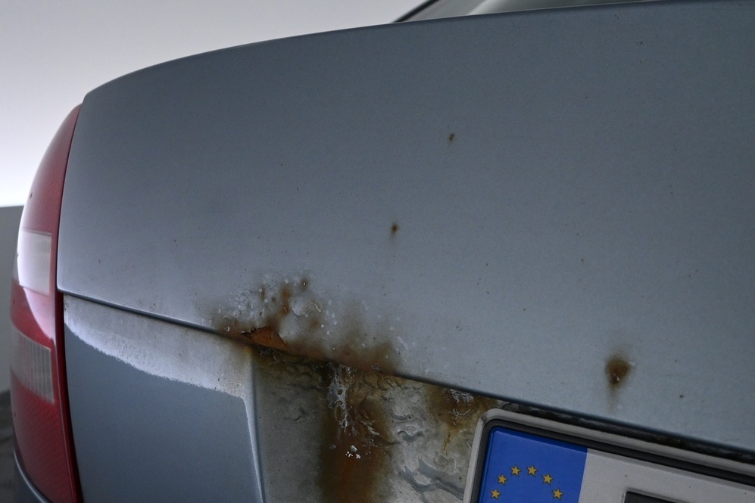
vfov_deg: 33.5
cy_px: 378
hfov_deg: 49.5
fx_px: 818
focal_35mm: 39
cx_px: 360
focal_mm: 16
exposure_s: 1/80
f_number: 4.5
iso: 1600
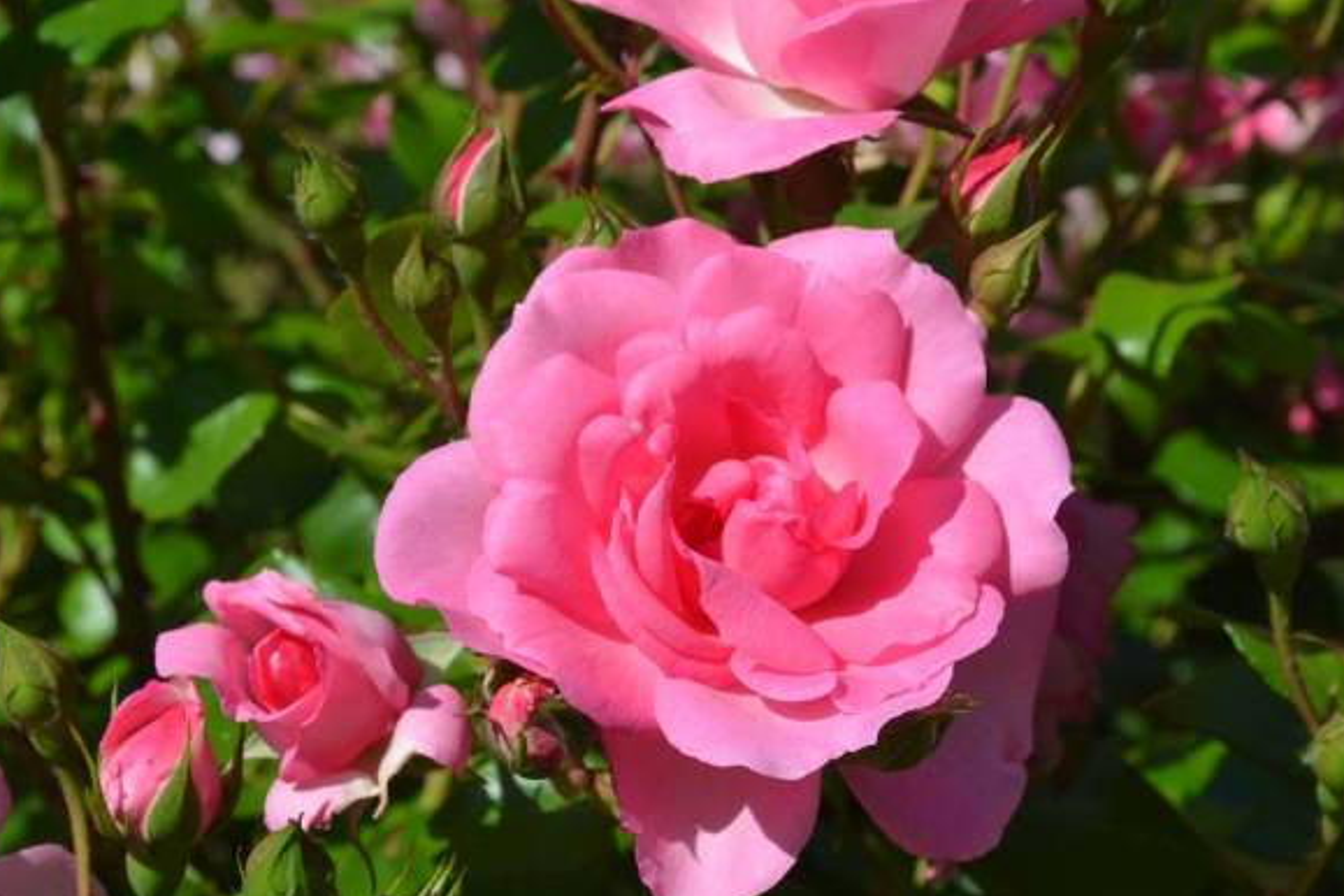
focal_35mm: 87
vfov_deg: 15.7
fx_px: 3248
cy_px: 412
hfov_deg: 23.4
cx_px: 638
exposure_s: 1/320
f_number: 9
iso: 100
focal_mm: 42
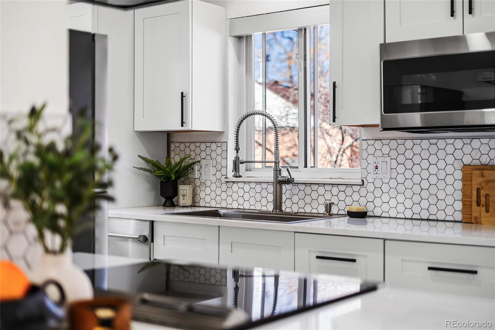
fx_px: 687
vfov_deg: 27.0
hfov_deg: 39.6
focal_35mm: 50
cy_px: 165
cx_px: 248
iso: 200
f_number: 1.8
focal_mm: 50
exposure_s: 1/100
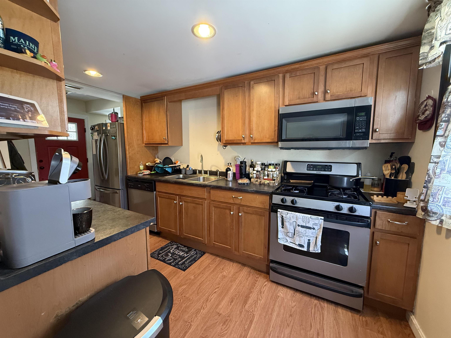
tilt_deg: -5.5
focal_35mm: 14
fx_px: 182
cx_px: 226
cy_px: 169
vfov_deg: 85.7
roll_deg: +0.2
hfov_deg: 102.1
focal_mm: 2.22
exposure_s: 1/60
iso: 500
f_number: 2.2
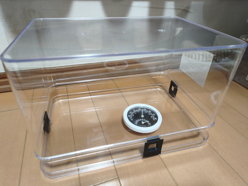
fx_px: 165
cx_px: 124
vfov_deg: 58.9
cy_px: 93
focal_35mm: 23
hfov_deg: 73.9
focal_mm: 5.35
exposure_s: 1/50
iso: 400
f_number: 1.7
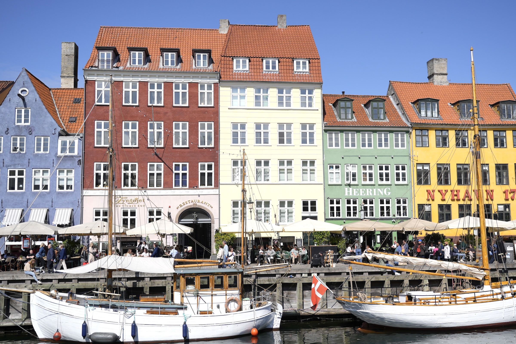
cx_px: 258
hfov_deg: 58.7
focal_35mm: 32
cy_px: 172
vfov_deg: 41.1
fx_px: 459
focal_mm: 32
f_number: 4
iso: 100
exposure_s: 1/2000
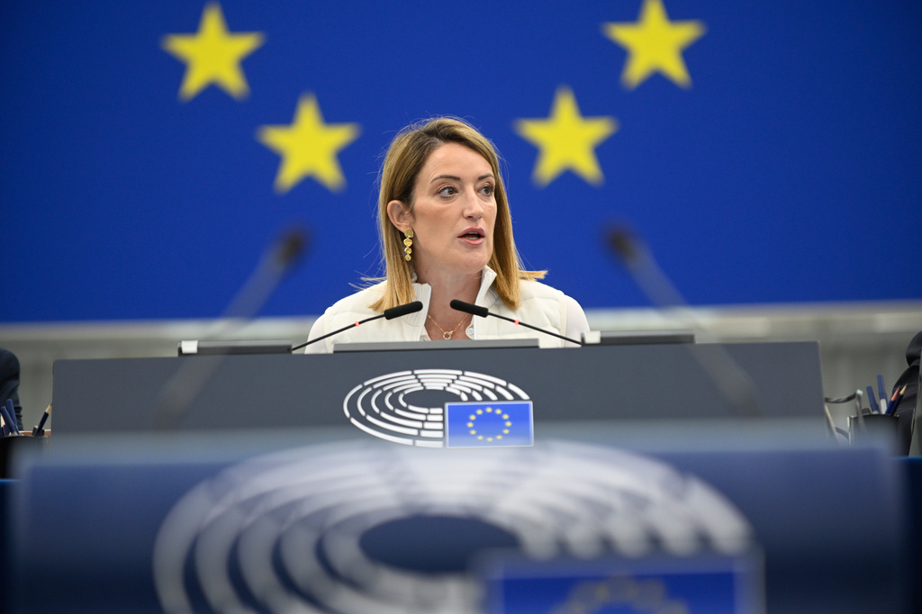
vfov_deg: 6.9
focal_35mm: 200
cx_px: 461
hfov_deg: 10.3
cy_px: 307
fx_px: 5120
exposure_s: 1/250
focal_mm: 200
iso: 1600
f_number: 2.8
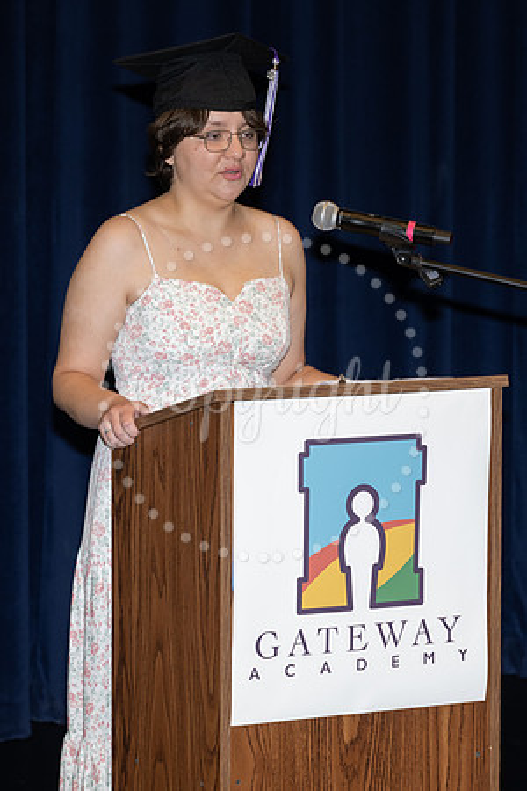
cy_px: 406
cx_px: 413
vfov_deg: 10.9
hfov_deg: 7.3
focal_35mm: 188
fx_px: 4124
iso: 640
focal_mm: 120
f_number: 5.6
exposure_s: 1/80
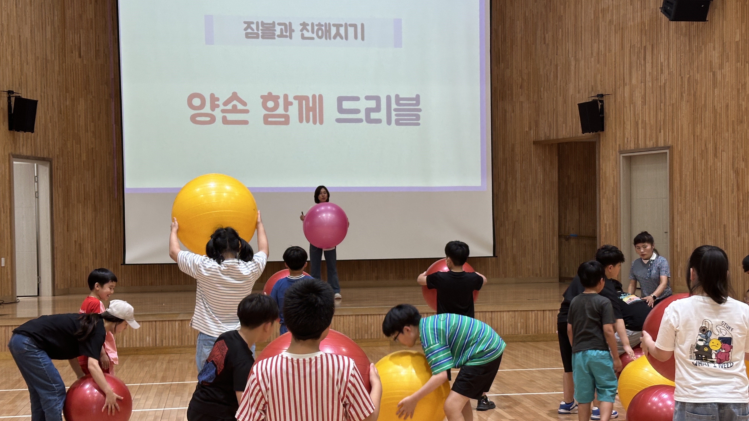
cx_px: 376
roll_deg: +1.9
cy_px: 236
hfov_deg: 39.2
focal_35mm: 53
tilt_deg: -1.2
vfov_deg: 22.6
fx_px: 1053
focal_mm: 6.86
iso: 80
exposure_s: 1/60
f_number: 1.78
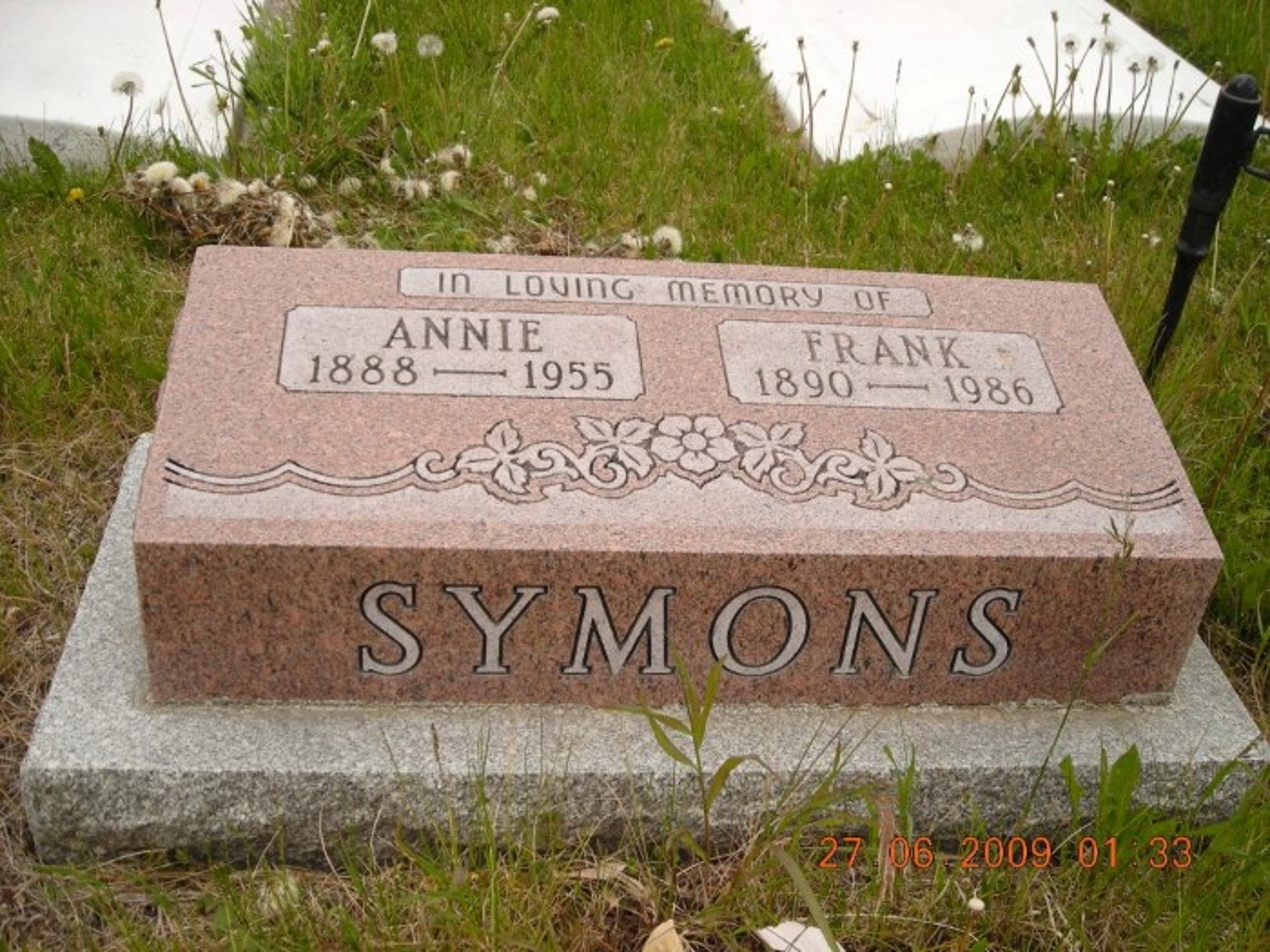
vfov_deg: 37.7
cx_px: 635
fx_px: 1394
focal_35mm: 38
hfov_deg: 49.0
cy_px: 476
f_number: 3.2
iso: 50
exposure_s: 1/345
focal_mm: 6.3
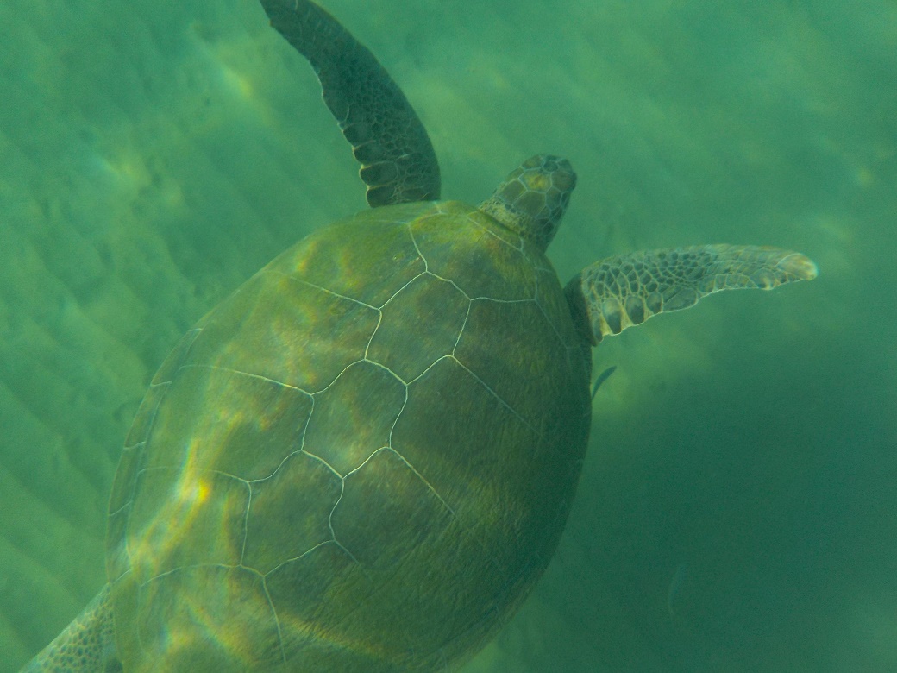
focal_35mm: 30
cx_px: 448
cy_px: 336
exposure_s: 1/250
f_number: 3.3
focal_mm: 4.1
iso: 125
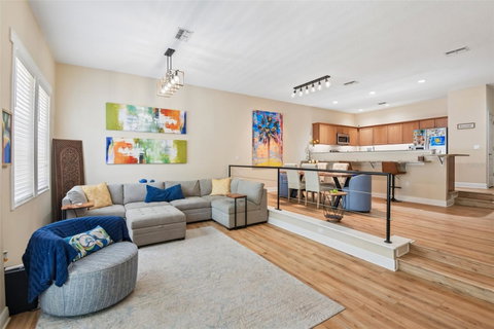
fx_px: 220
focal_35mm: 16
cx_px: 247
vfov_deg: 73.7
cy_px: 164
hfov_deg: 96.7
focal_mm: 16
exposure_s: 1/13
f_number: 8
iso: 400
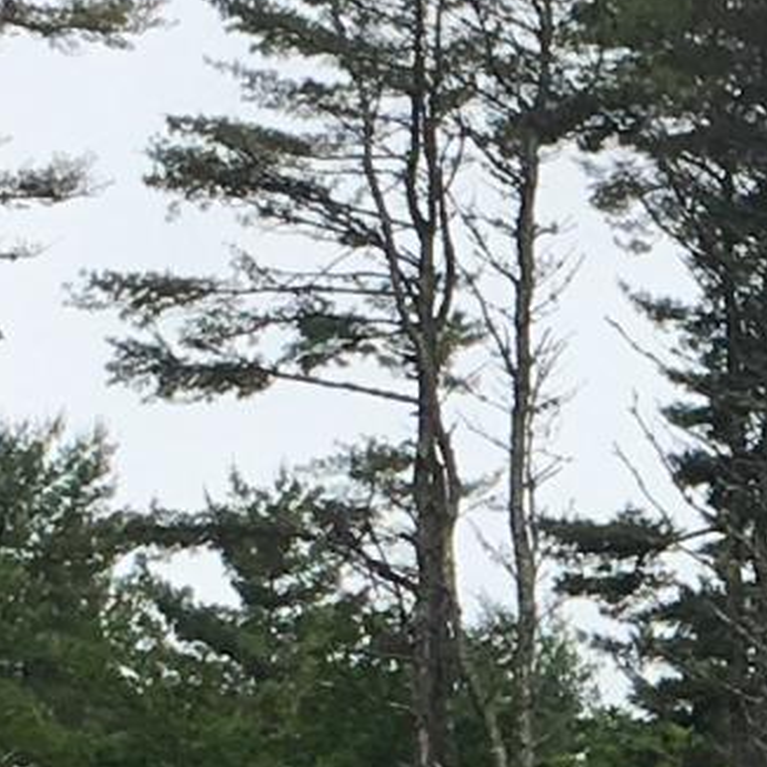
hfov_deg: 7.2
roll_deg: -2.6
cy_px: 1292
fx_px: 5916
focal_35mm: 236
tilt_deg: +8.4
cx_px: 1473
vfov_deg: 7.2
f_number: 2.2
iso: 25
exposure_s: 1/1183
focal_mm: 4.15
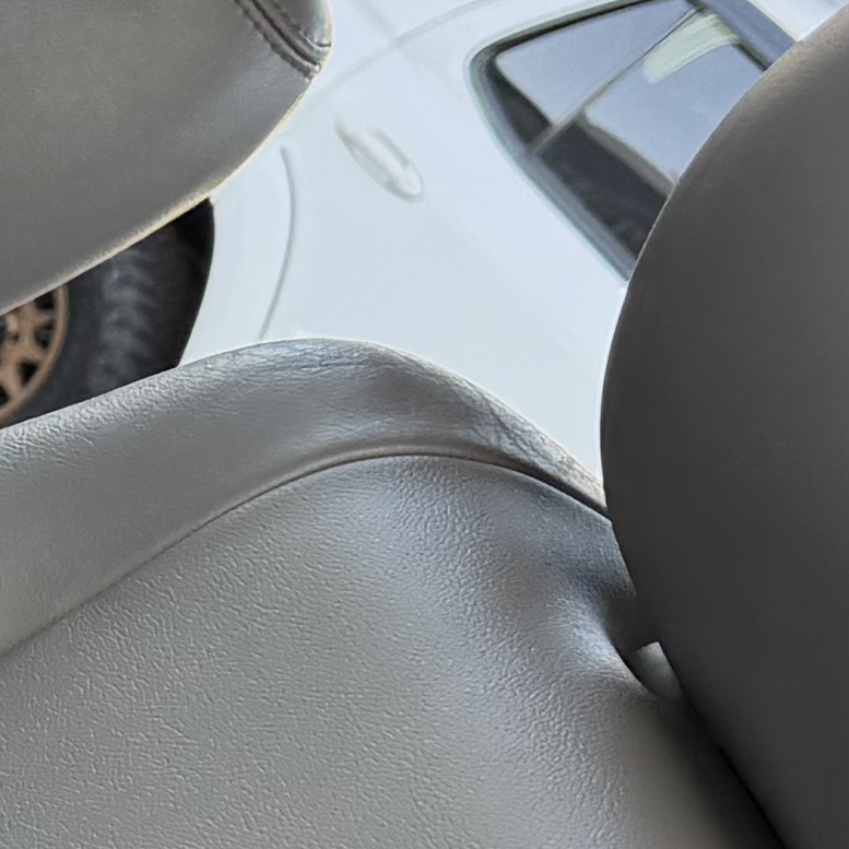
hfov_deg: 9.8
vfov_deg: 11.2
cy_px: 365
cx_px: -1207
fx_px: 4329
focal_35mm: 156
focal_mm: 6.76
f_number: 1.78
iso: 80
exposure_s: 1/312
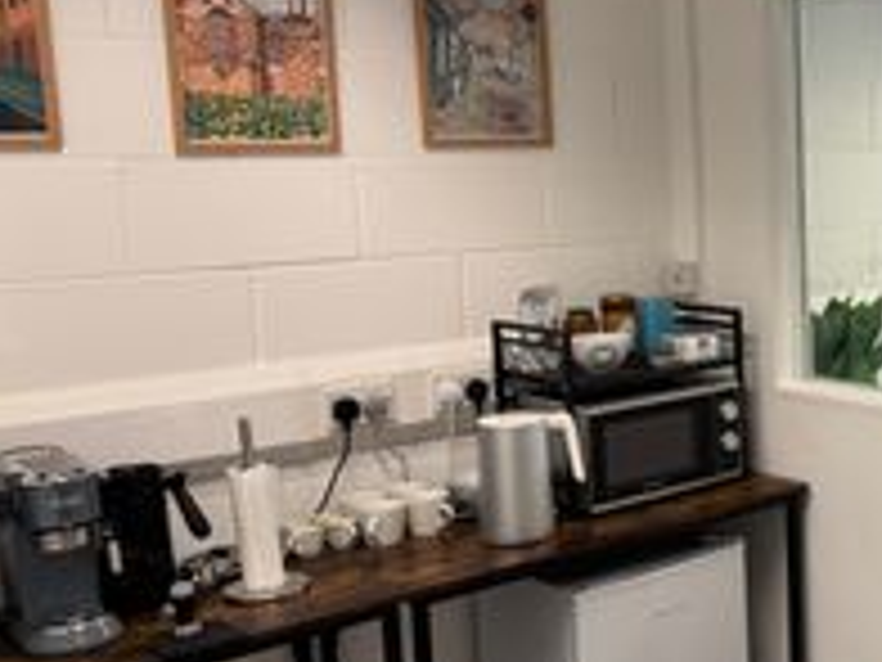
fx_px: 1248
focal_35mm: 49
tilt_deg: -7.0
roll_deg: +1.1
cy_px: 324
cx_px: 896
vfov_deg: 29.7
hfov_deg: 35.0
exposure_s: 1/100
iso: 100
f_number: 1.78
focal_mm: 6.76
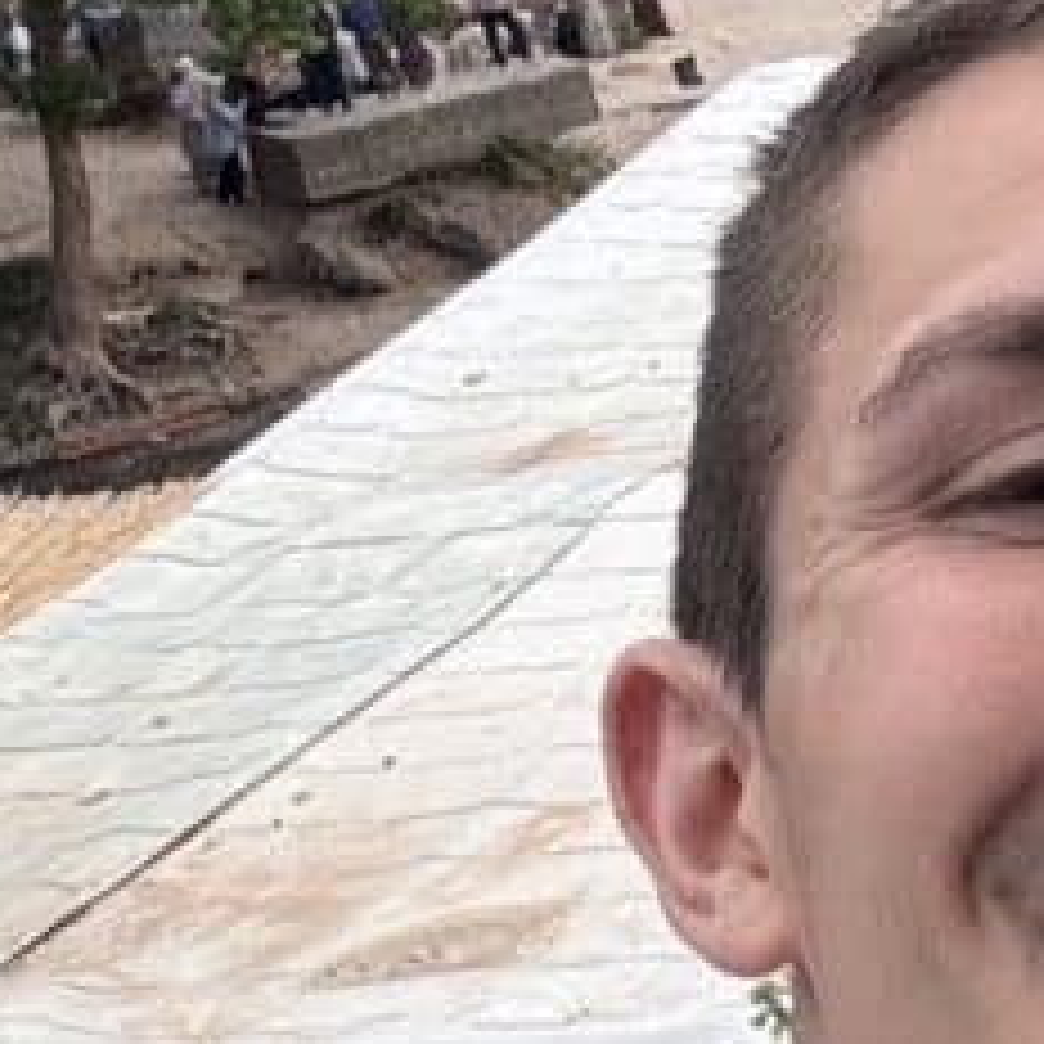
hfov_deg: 14.3
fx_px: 3992
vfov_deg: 14.8
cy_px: 135
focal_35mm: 117
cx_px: 1346
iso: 25
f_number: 1.9
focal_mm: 2.69
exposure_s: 1/693
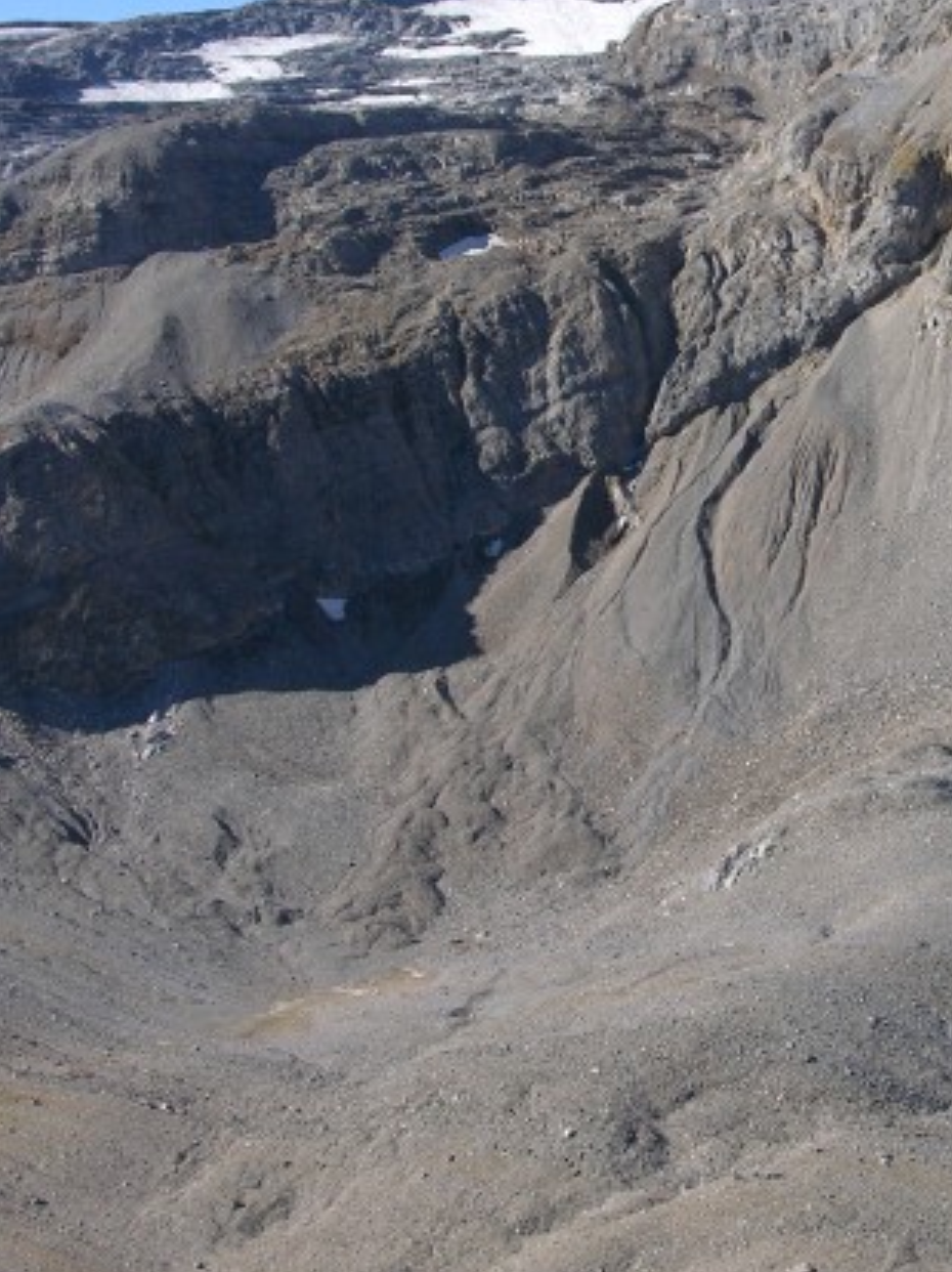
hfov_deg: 22.2
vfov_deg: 29.8
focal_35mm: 65
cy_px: 513
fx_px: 2386
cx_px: 783
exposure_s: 1/214
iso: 50
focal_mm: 8.9
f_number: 5
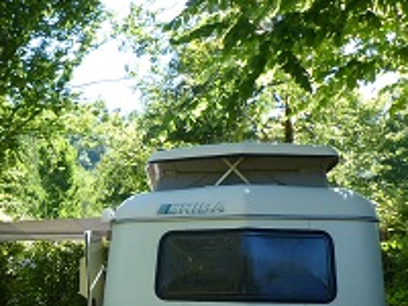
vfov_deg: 19.0
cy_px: 318
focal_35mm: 75
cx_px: -94
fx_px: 884
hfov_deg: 23.5
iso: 100
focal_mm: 4.5
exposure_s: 1/125
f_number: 4
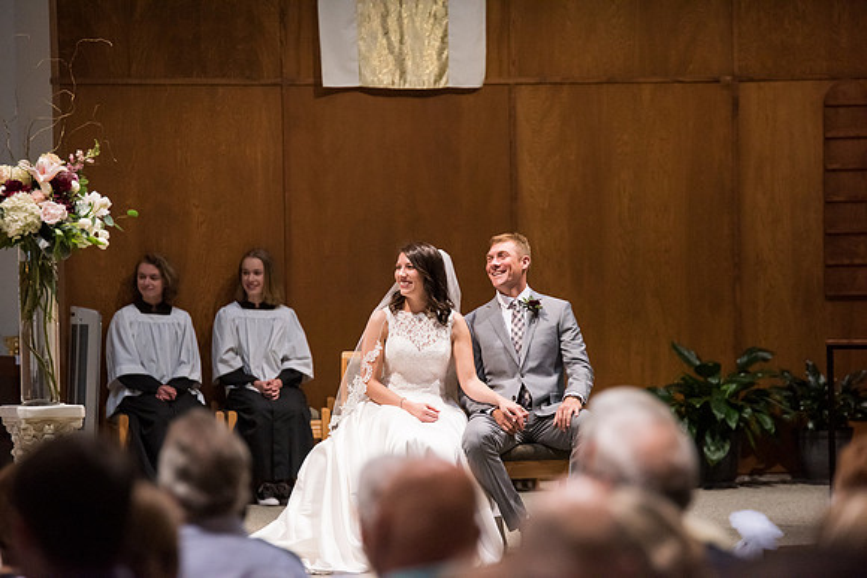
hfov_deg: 10.3
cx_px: 434
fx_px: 4818
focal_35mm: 200
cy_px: 289
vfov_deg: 6.9
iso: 2500
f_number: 3.5
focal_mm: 200
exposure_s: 1/320
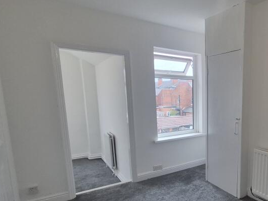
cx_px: 218
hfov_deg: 62.9
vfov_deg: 54.1
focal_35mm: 25
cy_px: 128
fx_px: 194
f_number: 2.2
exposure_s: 1/100
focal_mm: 1.74
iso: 80
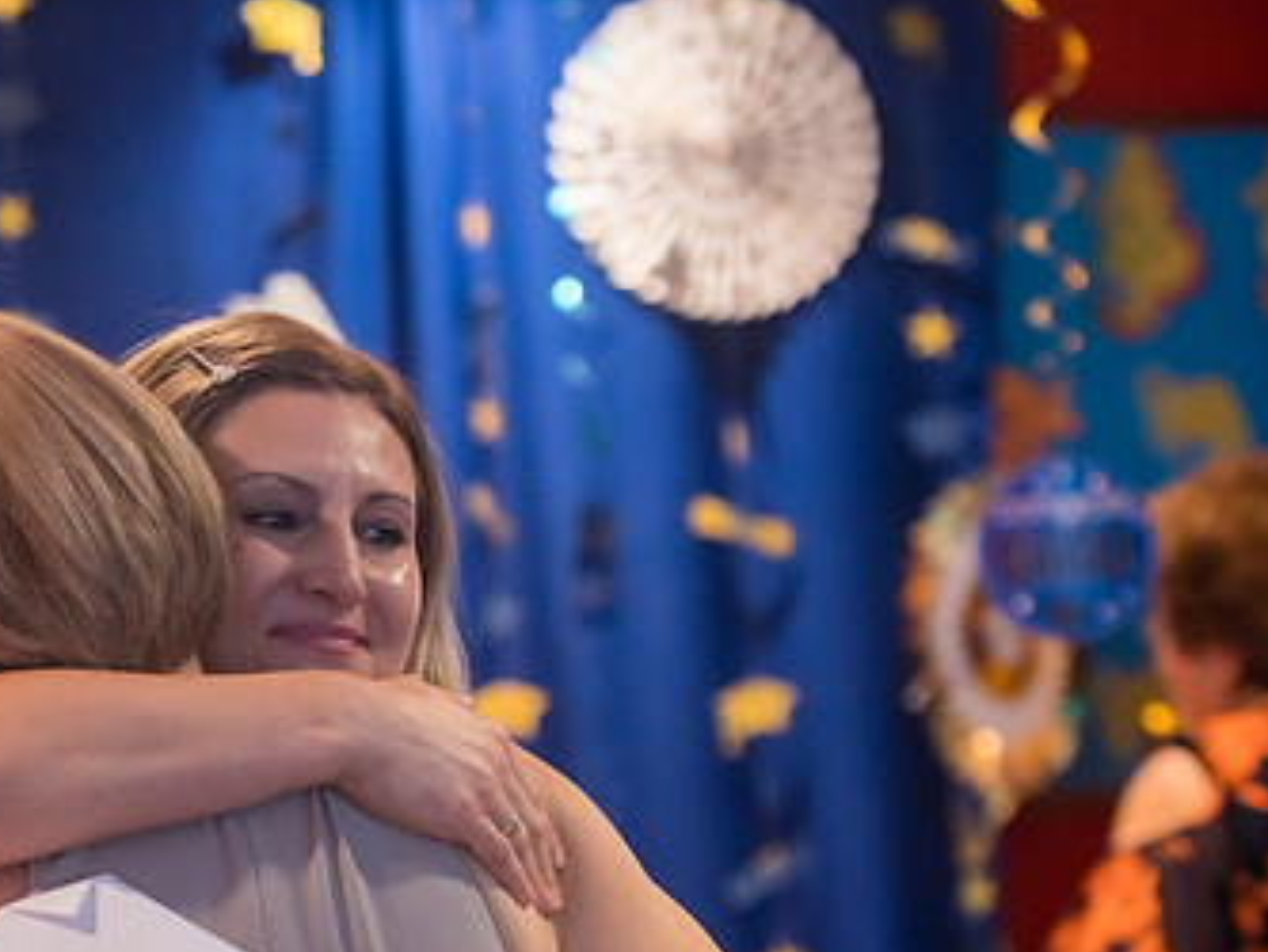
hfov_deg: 14.6
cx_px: 255
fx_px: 4910
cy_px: 630
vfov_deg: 11.1
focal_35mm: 134
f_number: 3.5
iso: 3200
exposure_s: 1/160
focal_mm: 80
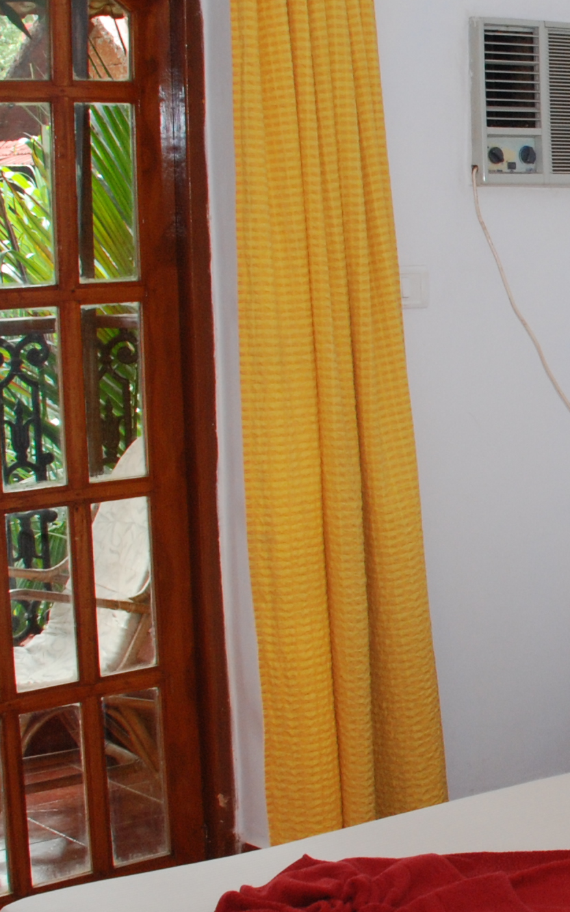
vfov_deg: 25.8
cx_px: 844
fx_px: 1990
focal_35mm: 80
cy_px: 430
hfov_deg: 15.1
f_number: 8
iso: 400
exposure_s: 1/50
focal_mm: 18
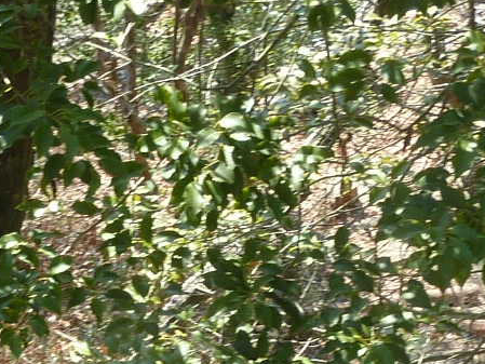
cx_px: 44
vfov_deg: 12.8
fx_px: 1598
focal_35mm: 114
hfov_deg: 17.0
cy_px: 402
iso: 80
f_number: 4
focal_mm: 4.1
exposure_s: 1/125
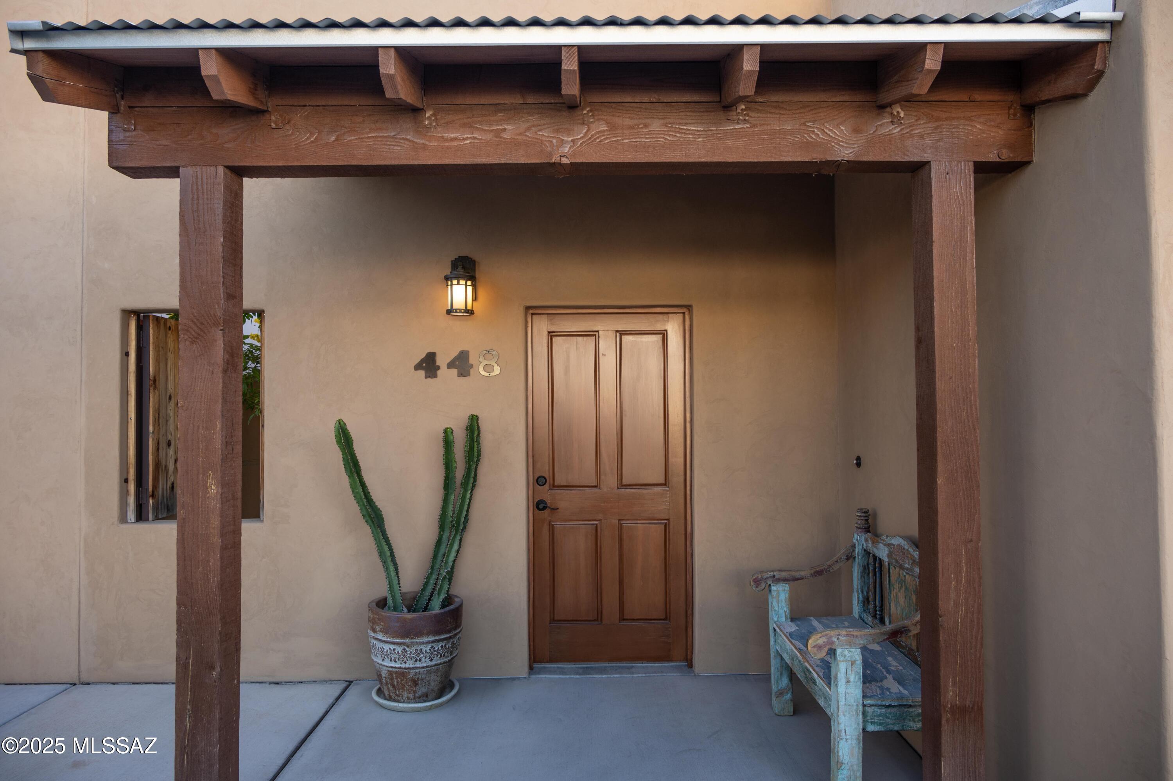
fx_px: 781
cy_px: 390
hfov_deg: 73.8
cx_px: 586
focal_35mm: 24
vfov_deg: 53.1
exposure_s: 1/60
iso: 100
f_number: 5.6
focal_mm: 24
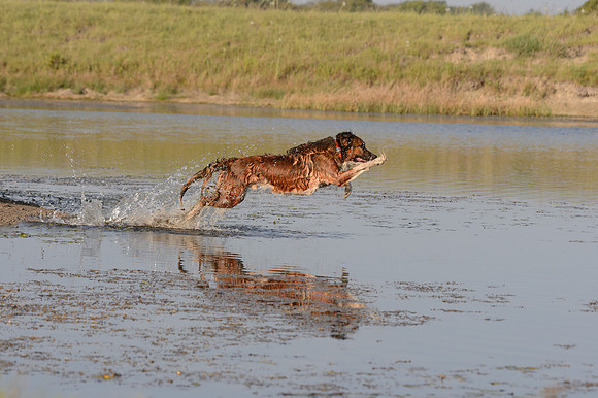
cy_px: 199
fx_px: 3320
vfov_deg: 6.9
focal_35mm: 200
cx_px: 299
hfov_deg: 10.3
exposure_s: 1/1600
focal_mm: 200
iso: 720
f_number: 8
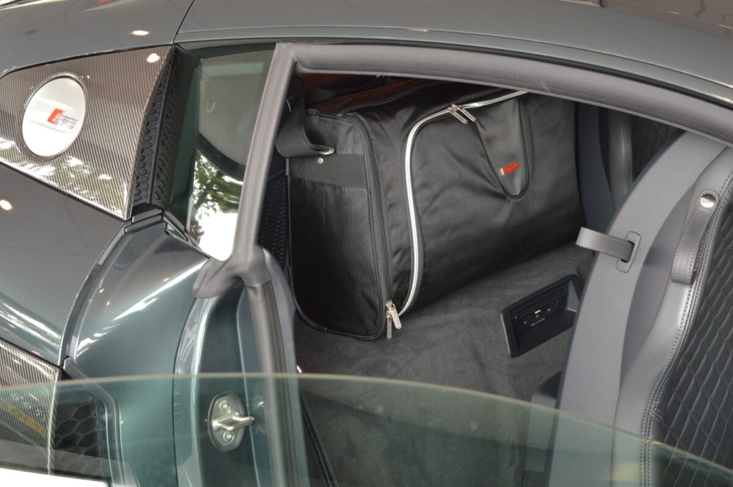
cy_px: 244
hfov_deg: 35.1
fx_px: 1160
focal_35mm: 57
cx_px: 366
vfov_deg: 23.7
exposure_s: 1/1.3
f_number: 11
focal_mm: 38
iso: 100
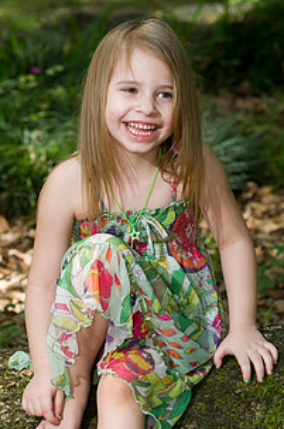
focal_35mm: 193
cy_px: 290
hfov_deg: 7.1
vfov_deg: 10.7
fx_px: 2292
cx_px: 111
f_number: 5.6
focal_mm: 130
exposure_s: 1/100
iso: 200
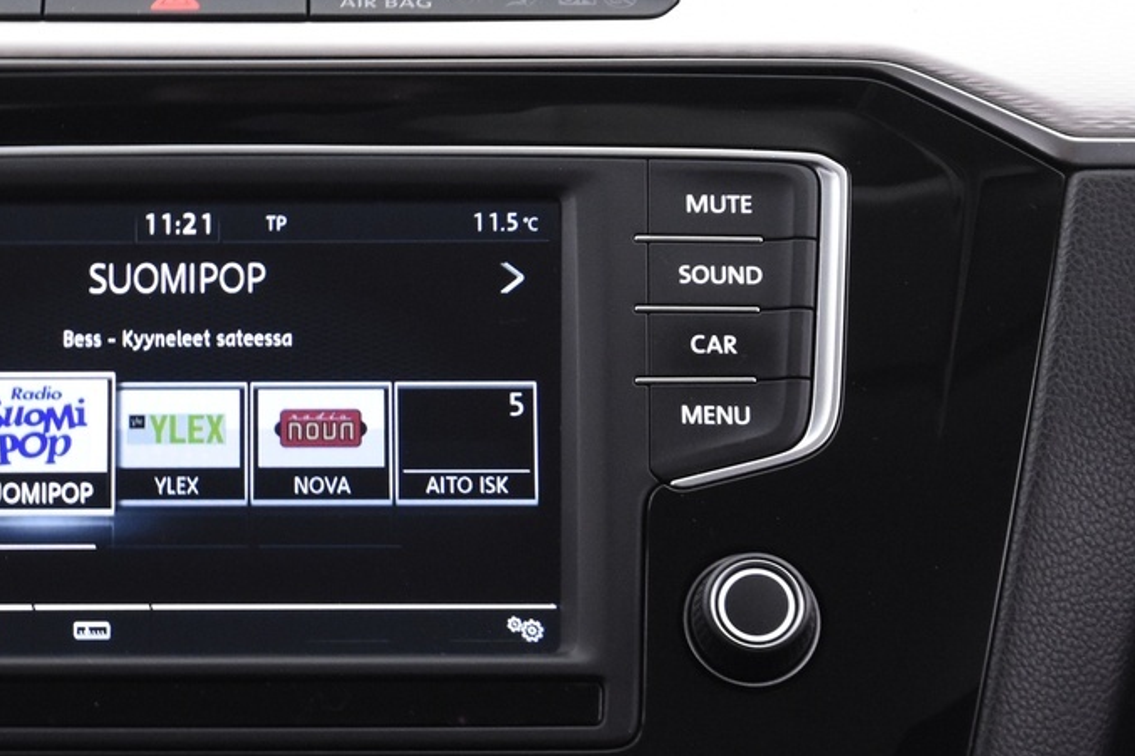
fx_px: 4980
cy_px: 362
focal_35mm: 158
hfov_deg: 12.9
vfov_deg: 8.7
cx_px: 161
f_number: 5
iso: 2000
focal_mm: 44
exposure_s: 1/15
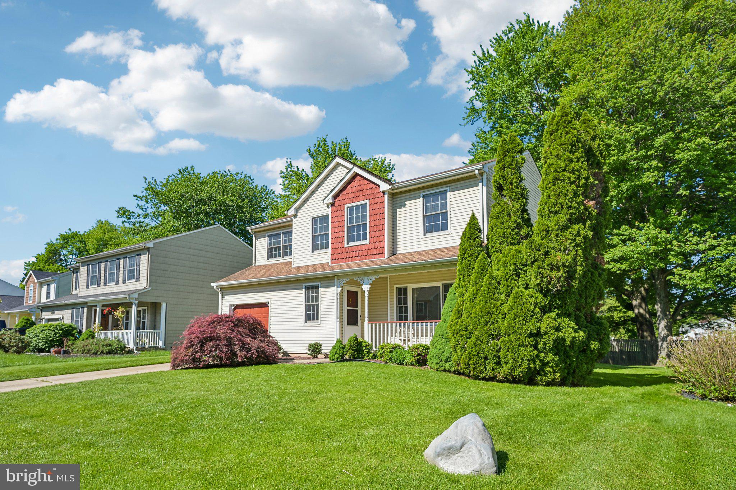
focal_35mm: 22
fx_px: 439
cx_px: 368
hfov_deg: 79.9
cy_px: 245
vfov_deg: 58.3
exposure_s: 1/160
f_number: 8
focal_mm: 21.5
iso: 100
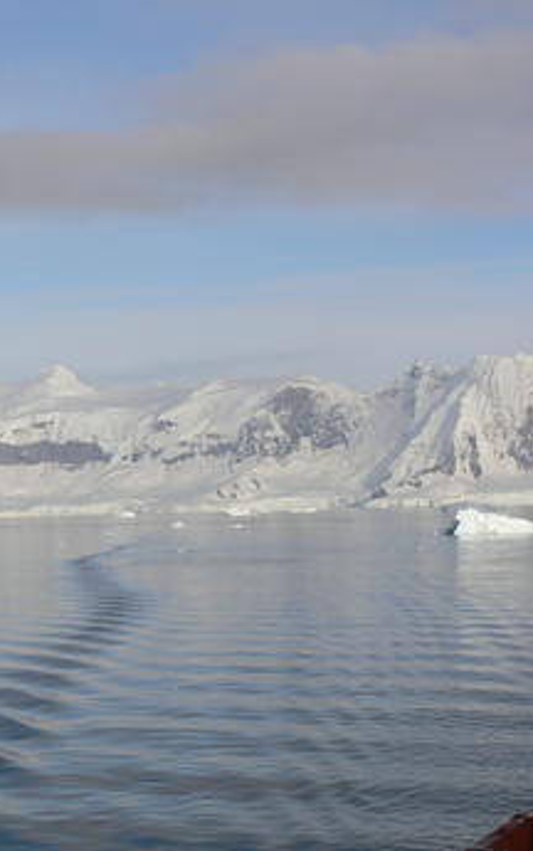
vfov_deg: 24.0
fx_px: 1996
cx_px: 39
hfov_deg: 15.0
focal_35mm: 86
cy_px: 562
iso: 80
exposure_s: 1/400
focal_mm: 7.5
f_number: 6.3
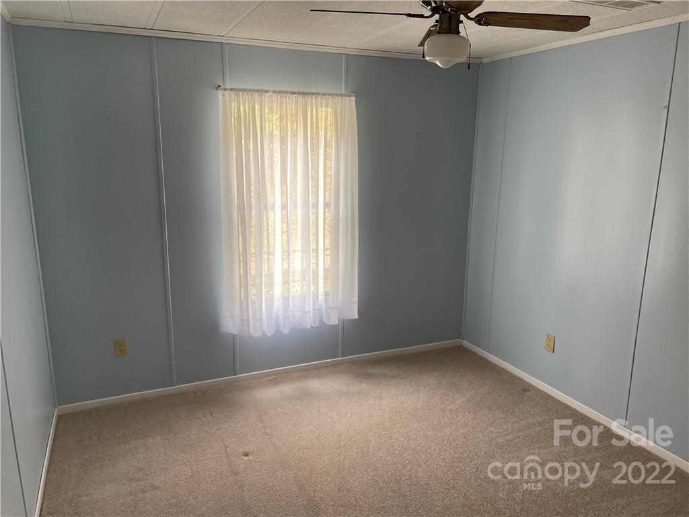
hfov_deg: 67.3
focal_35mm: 26
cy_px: 258
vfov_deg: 53.1
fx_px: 518
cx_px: 344
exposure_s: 1/120
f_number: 1.6
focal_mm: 4.2
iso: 100
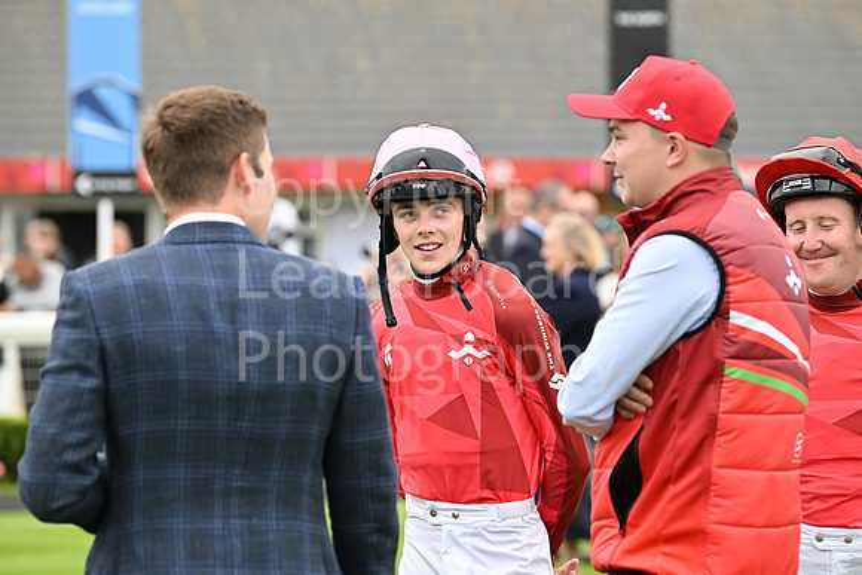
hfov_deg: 12.8
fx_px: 3832
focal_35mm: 160
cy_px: 288
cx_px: 431
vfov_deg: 8.6
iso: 800
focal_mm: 160
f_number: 4.5
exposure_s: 1/800
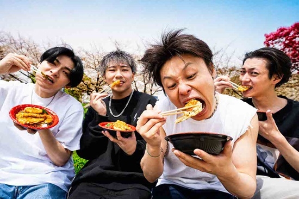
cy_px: 100
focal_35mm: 21
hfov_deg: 81.2
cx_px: 150
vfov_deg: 59.4
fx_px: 174
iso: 125
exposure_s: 1/400
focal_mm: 21
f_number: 7.1
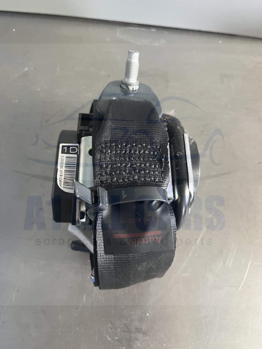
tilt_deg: -71.2
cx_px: 131
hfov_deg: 53.1
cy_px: 174
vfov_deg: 67.3
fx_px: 262
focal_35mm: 26
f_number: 1.6
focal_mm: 5.1
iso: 160
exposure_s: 1/60
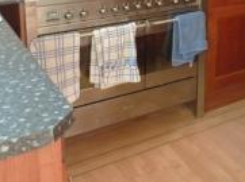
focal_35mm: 62
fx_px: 438
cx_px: 269
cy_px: -35
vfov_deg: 21.9
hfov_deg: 28.4
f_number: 3.3
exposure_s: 1/8
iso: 100
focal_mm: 4.1
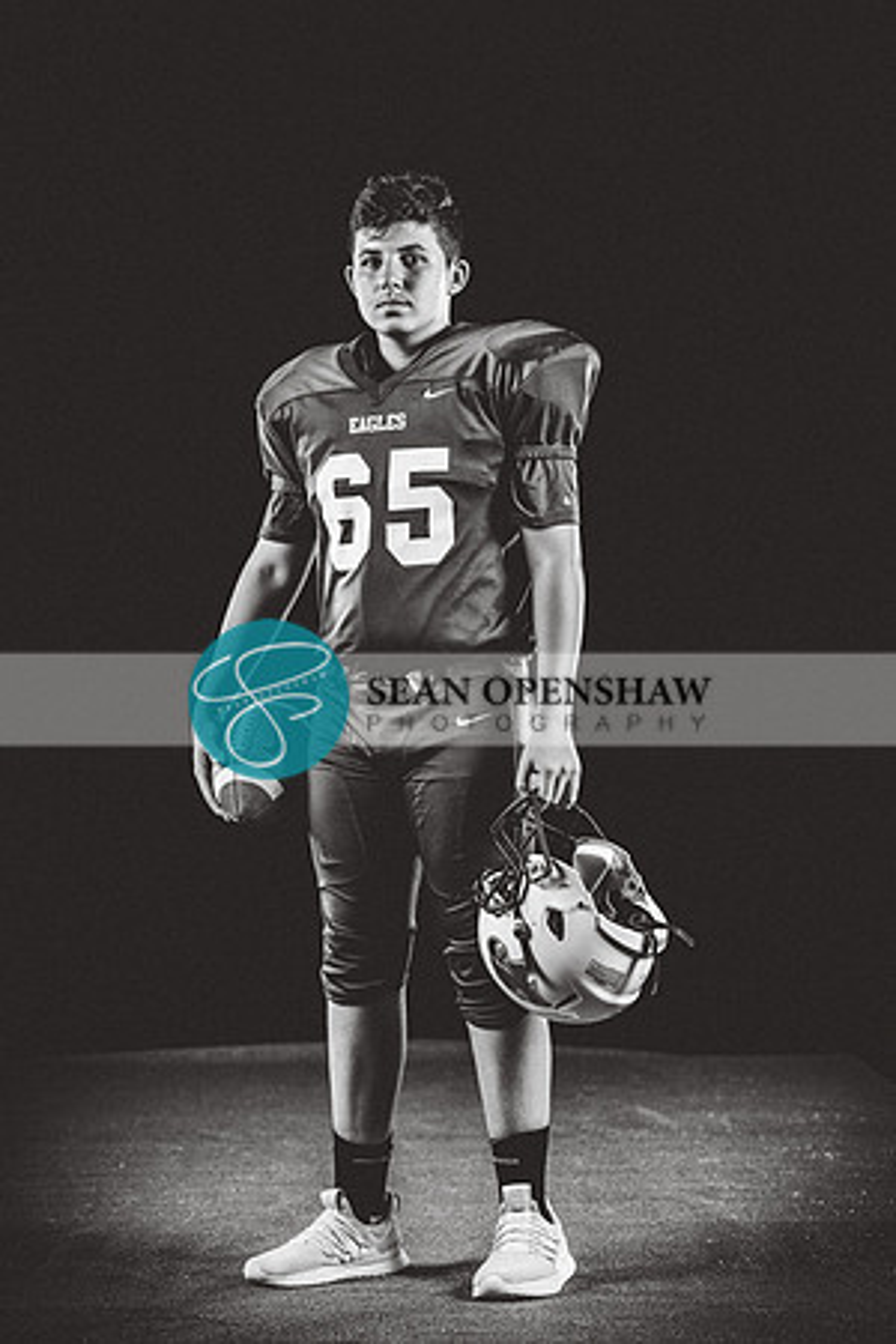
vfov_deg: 20.8
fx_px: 3658
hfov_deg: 14.0
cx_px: 448
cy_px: 672
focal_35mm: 98
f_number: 4
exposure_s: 1/160
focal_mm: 98
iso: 200
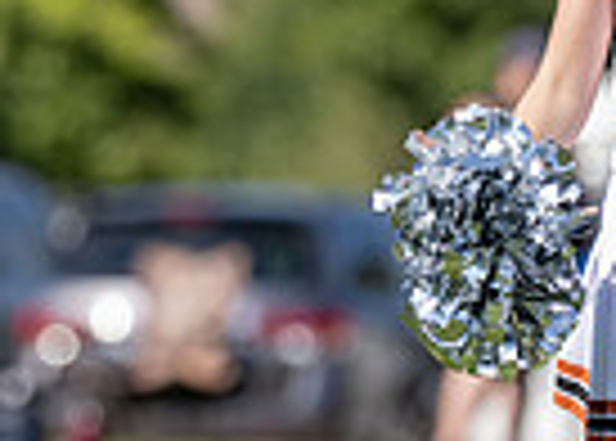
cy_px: 184
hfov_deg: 2.8
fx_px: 12515
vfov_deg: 2.0
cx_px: -243
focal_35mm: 715
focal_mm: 159
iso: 125
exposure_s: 1/1600
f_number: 2.8
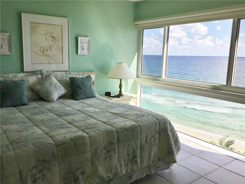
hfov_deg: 58.4
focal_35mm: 31
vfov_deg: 45.4
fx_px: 219
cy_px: 92
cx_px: 122
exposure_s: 1/374
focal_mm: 3.3
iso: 25
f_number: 2.4
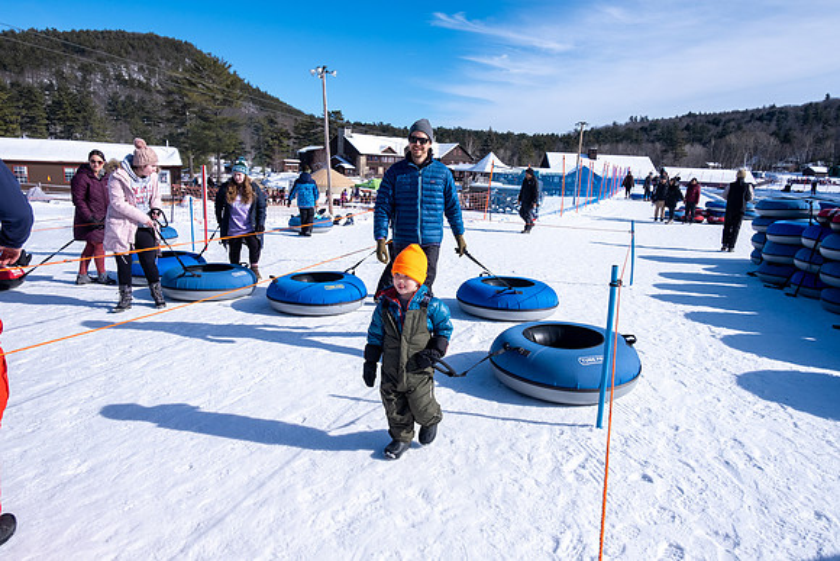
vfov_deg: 53.2
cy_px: 280
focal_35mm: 24
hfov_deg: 73.7
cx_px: 420
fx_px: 560
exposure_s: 1/1000
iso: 320
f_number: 7.1
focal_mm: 16
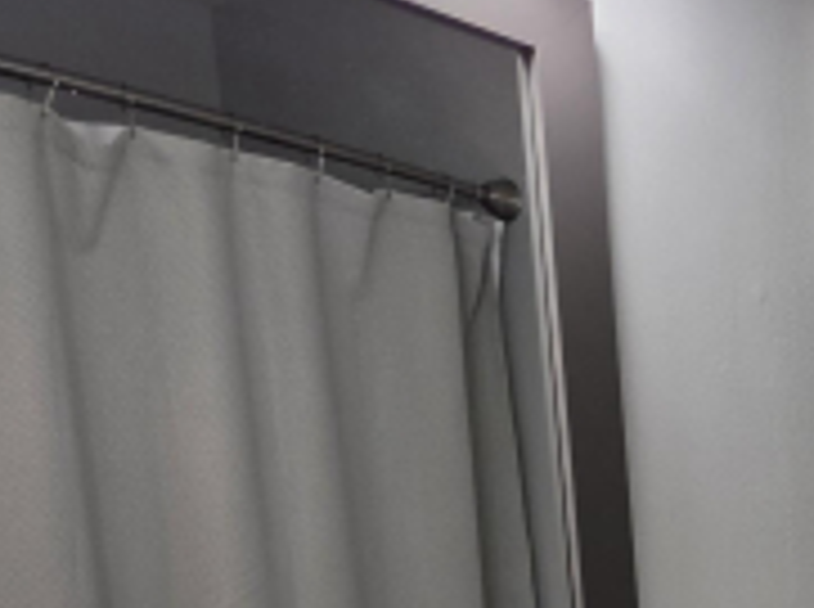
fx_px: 1126
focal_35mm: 48
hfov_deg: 25.9
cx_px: 1293
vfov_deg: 28.1
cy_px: 631
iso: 64
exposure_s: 1/120
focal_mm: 2.2
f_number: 1.9
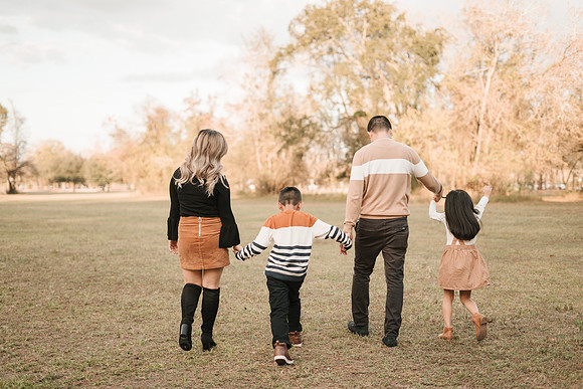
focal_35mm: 51
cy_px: 194
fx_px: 824
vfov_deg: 26.6
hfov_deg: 39.0
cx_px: 292
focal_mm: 50
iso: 200
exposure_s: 1/1000
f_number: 2
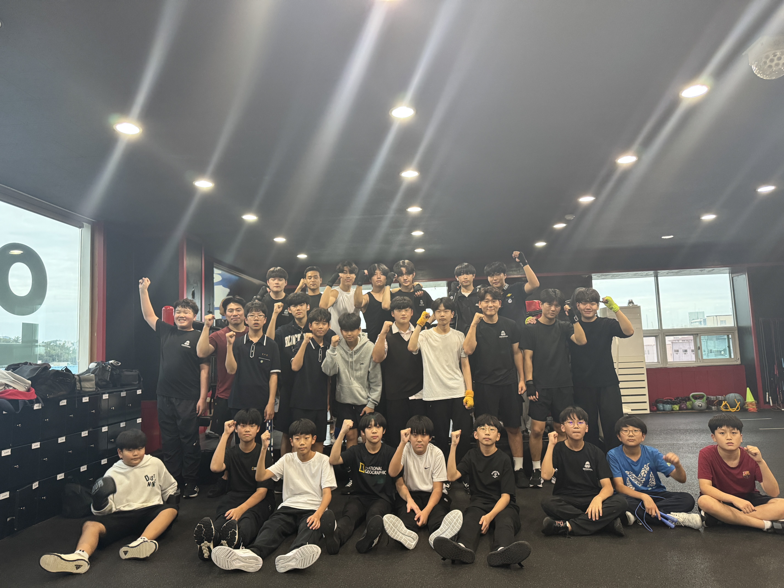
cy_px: 294
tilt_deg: +5.7
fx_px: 544
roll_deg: +2.8
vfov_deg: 56.8
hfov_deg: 71.6
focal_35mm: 24
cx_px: 392
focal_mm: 6.76
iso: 500
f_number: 1.78
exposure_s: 1/60
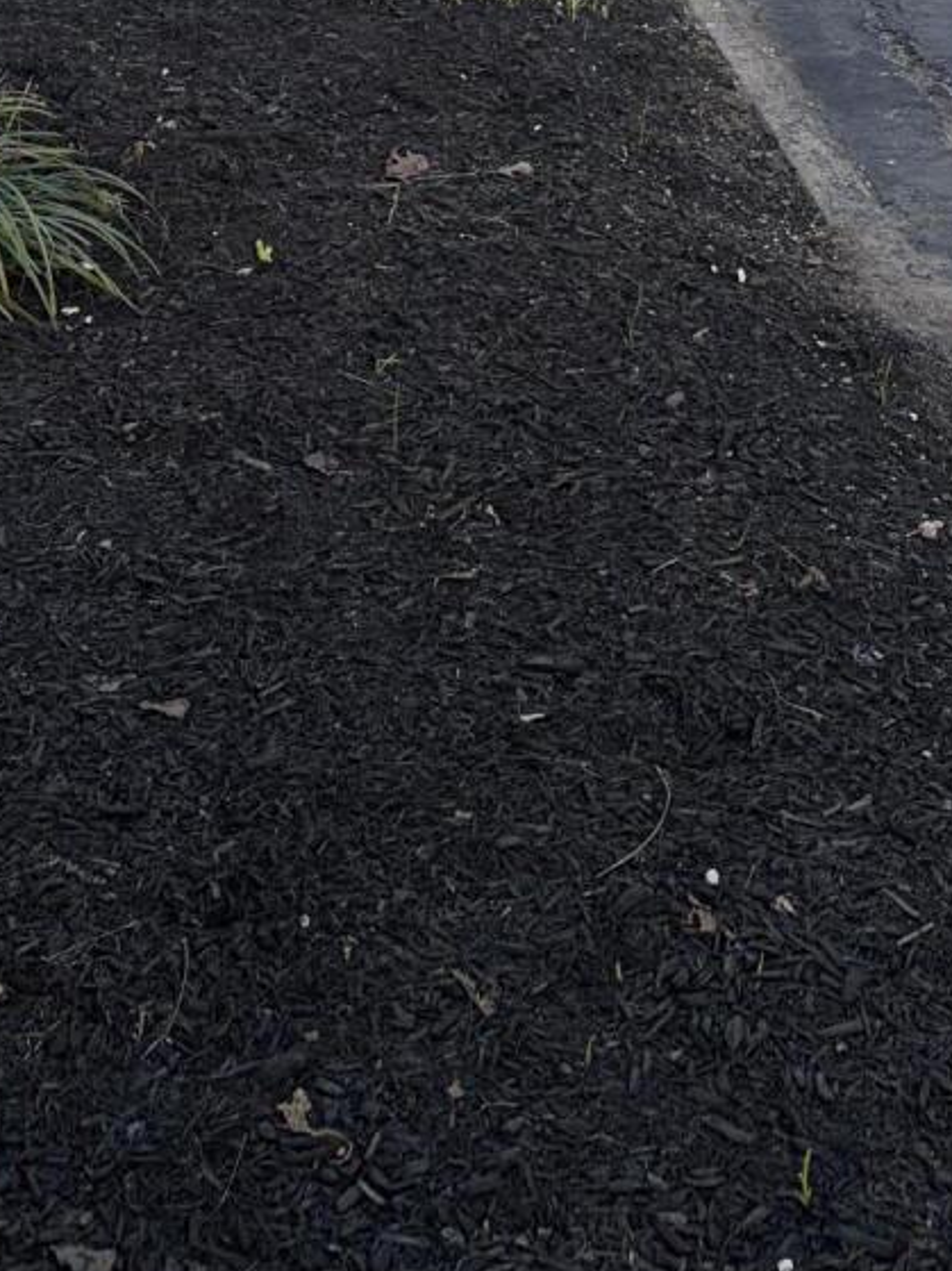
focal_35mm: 93
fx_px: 3412
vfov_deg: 18.6
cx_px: 470
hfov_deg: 15.9
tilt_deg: -4.0
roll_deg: -0.8
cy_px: -650
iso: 64
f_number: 1.6
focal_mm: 5.96
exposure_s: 1/973
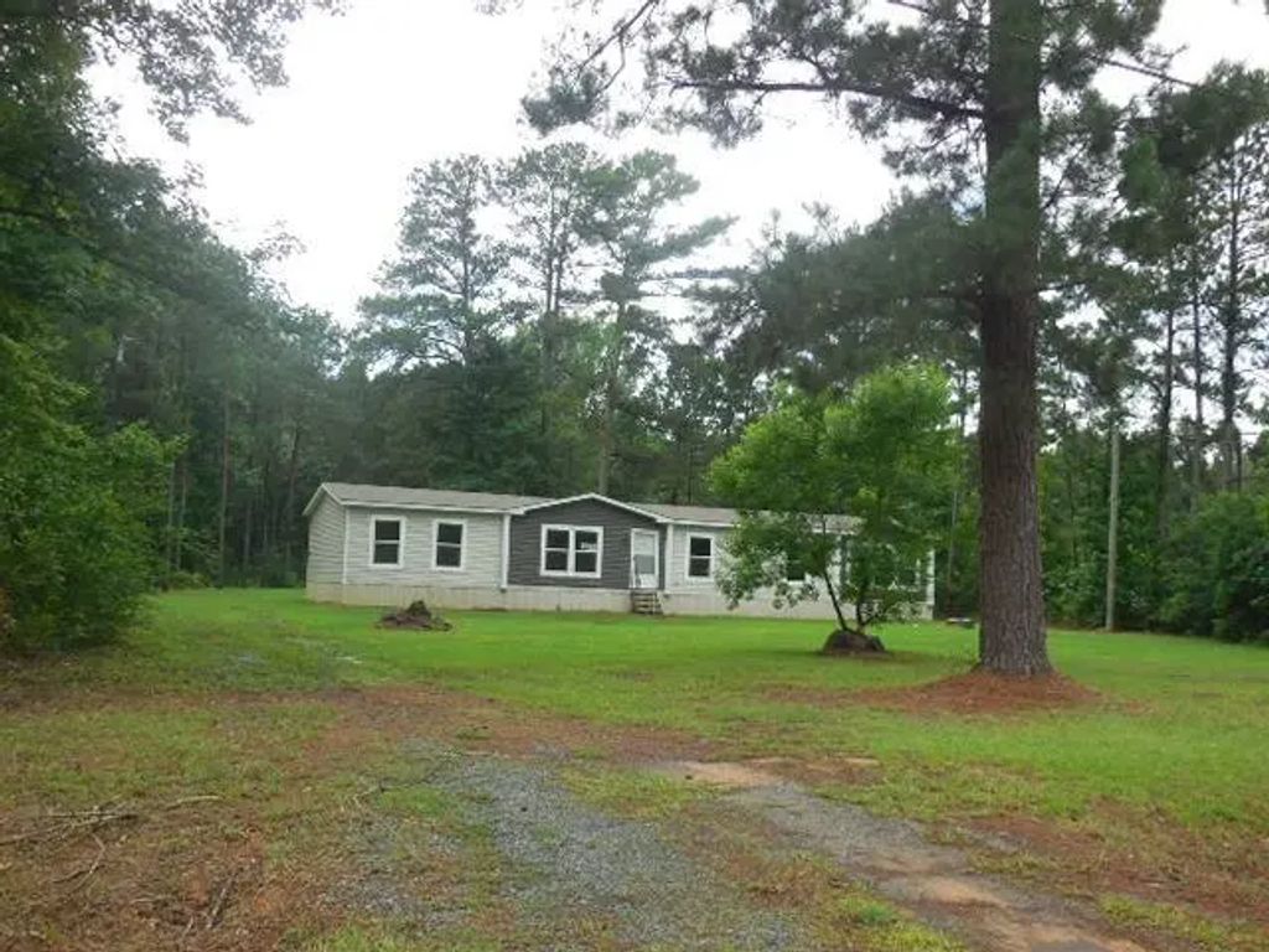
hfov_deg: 54.0
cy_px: 476
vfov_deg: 41.8
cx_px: 634
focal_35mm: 34
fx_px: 1246
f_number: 3.4
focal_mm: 6.1
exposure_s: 1/320
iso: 125
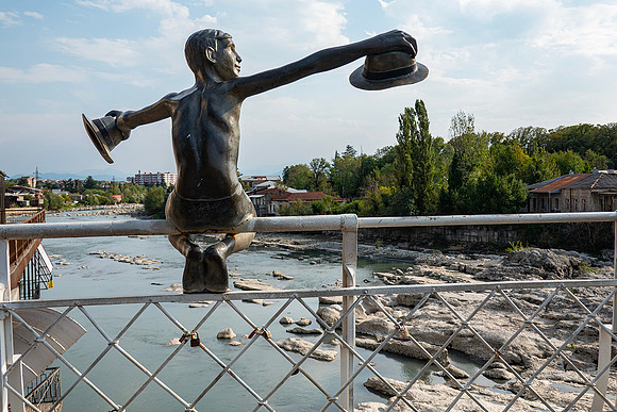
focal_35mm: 37
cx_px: 308
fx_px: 634
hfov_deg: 51.9
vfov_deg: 36.0
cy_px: 206
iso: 125
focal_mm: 13.56
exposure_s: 1/640
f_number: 4
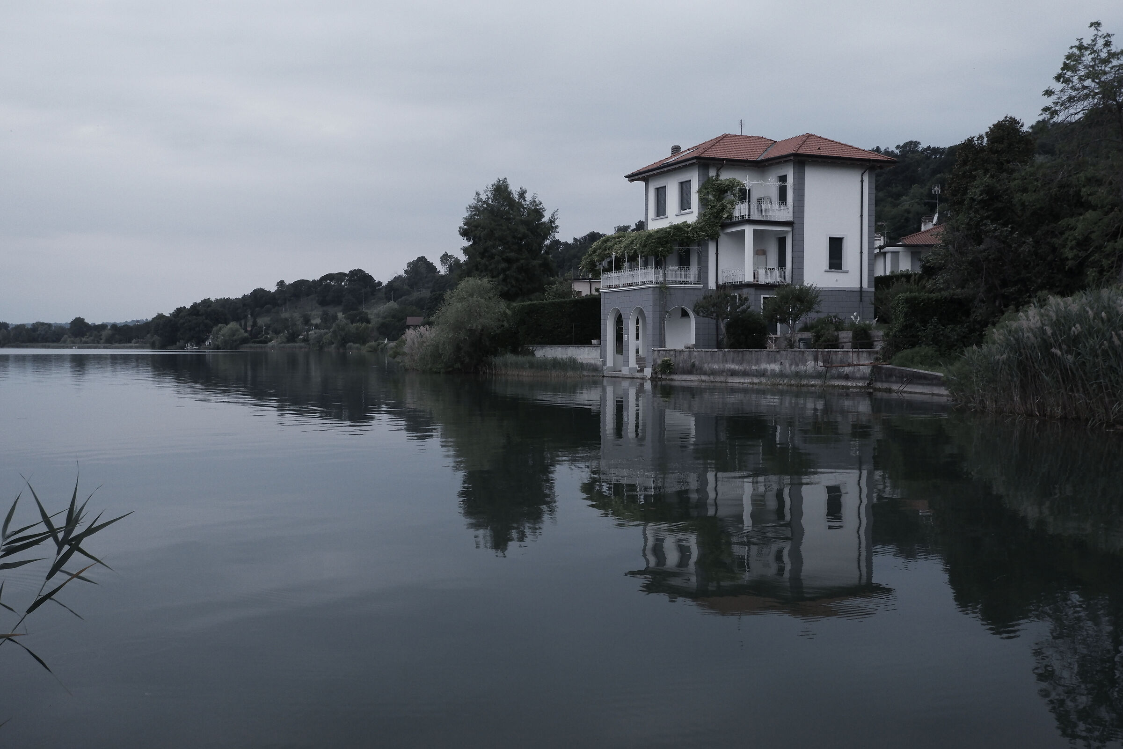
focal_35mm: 39
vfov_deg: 34.2
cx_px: 562
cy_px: 374
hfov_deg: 49.6
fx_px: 1216
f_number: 4.4
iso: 1600
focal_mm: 26.4
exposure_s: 1/180
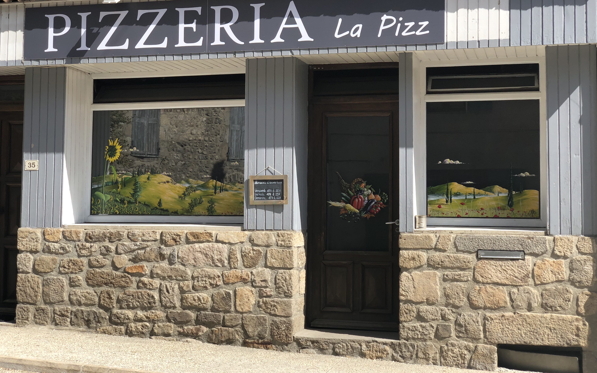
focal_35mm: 56
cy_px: 153
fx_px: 911
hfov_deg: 36.3
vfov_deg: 23.1
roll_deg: -0.7
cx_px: 294
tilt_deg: +5.0
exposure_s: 1/585
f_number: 2.4
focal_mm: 6
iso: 16
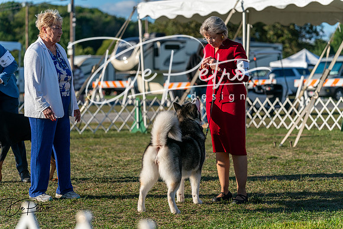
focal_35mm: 120
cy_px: 114
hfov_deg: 17.1
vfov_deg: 11.4
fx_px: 1144
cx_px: 172
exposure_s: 1/1250
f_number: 4.5
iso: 160
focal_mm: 120
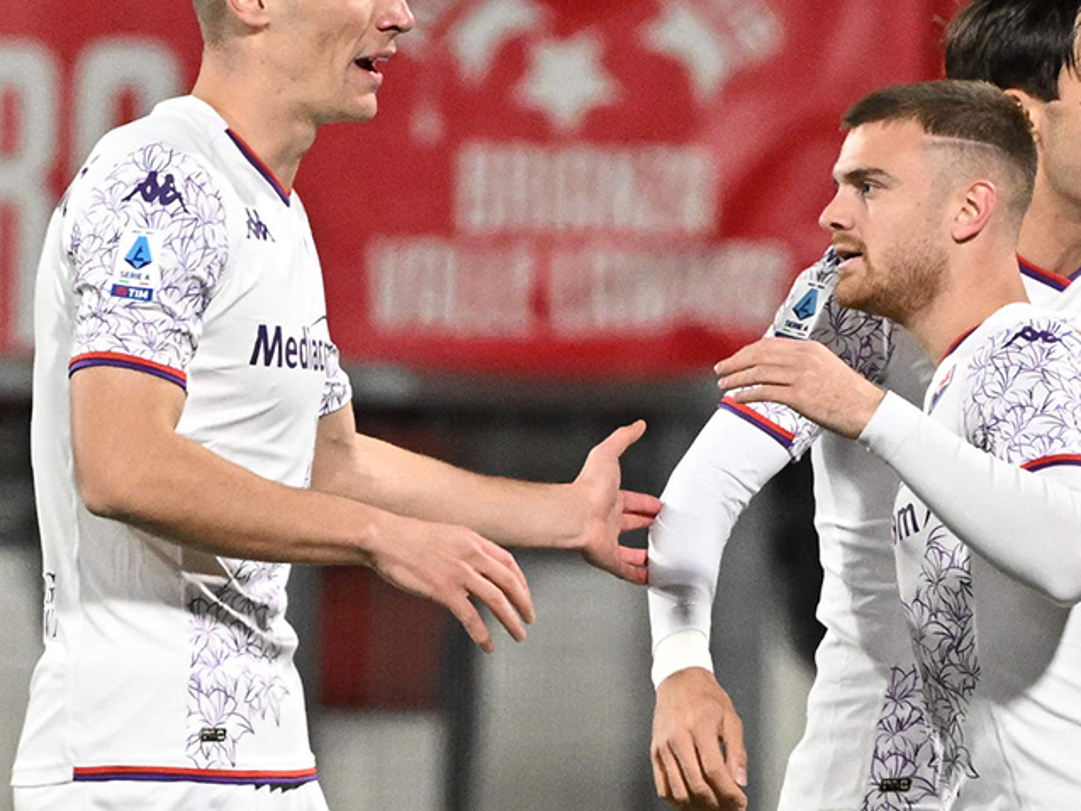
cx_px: 789
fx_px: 33077
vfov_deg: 1.4
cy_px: 517
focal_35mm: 1059
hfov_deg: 1.9
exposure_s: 1/1600
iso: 5000
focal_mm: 390
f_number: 4
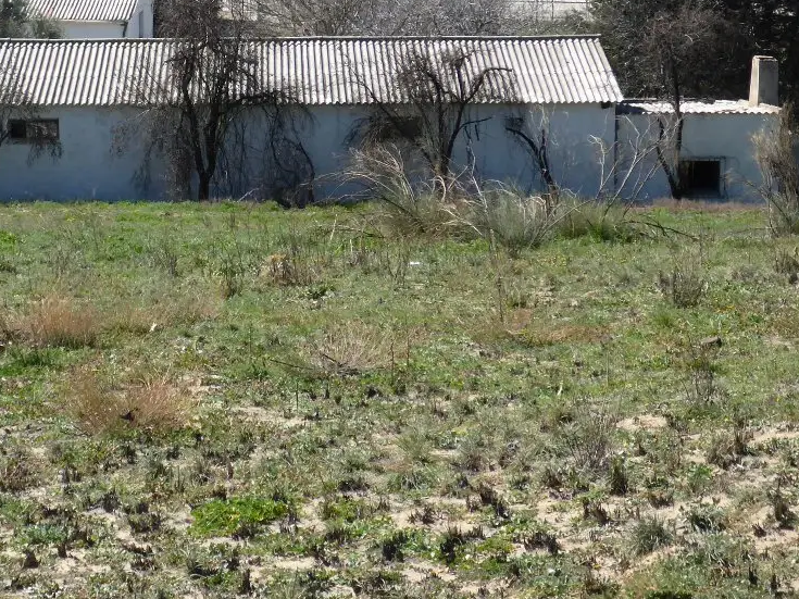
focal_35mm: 101
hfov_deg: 19.3
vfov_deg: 14.6
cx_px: 196
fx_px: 2331
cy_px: 129
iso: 100
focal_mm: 10.4
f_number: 5
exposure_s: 1/320
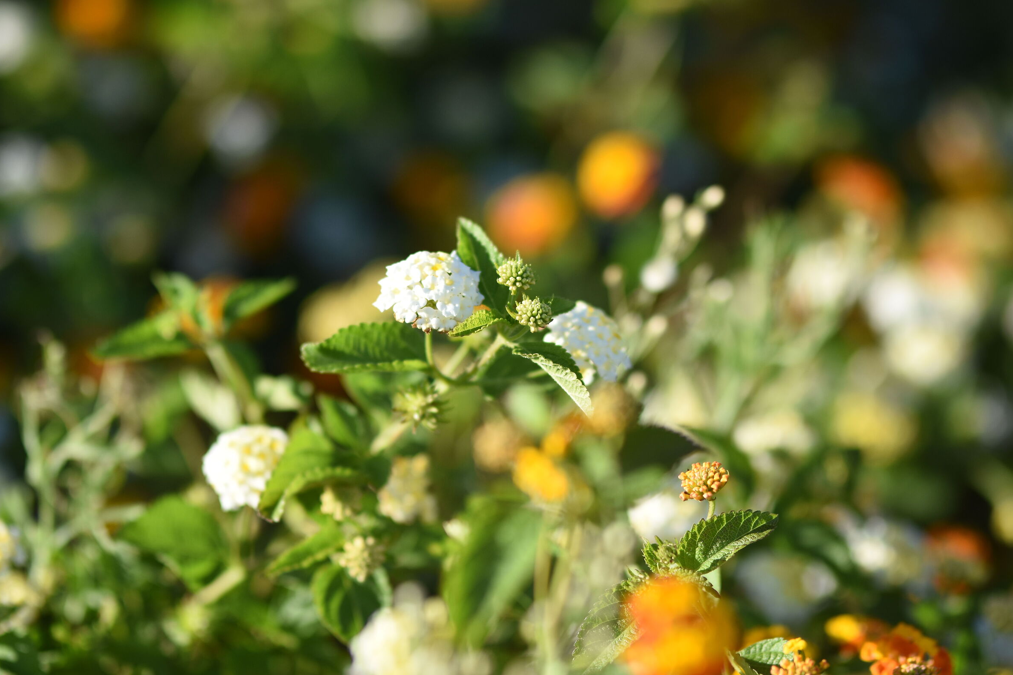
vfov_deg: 10.6
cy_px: 342
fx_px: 3644
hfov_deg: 15.8
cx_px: 506
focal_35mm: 130
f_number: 1.7
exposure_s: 1/8000
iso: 250
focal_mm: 85
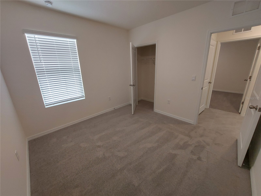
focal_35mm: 13
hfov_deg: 106.2
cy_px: 98
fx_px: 98
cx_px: 130
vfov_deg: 89.9
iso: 200
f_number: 2.2
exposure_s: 1/60
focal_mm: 1.74
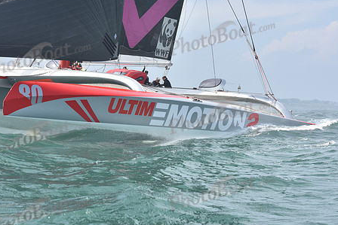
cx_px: 131
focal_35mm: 110
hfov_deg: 18.6
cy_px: 86
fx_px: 1033
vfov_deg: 12.5
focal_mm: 85
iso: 320
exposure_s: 1/1000
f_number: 8
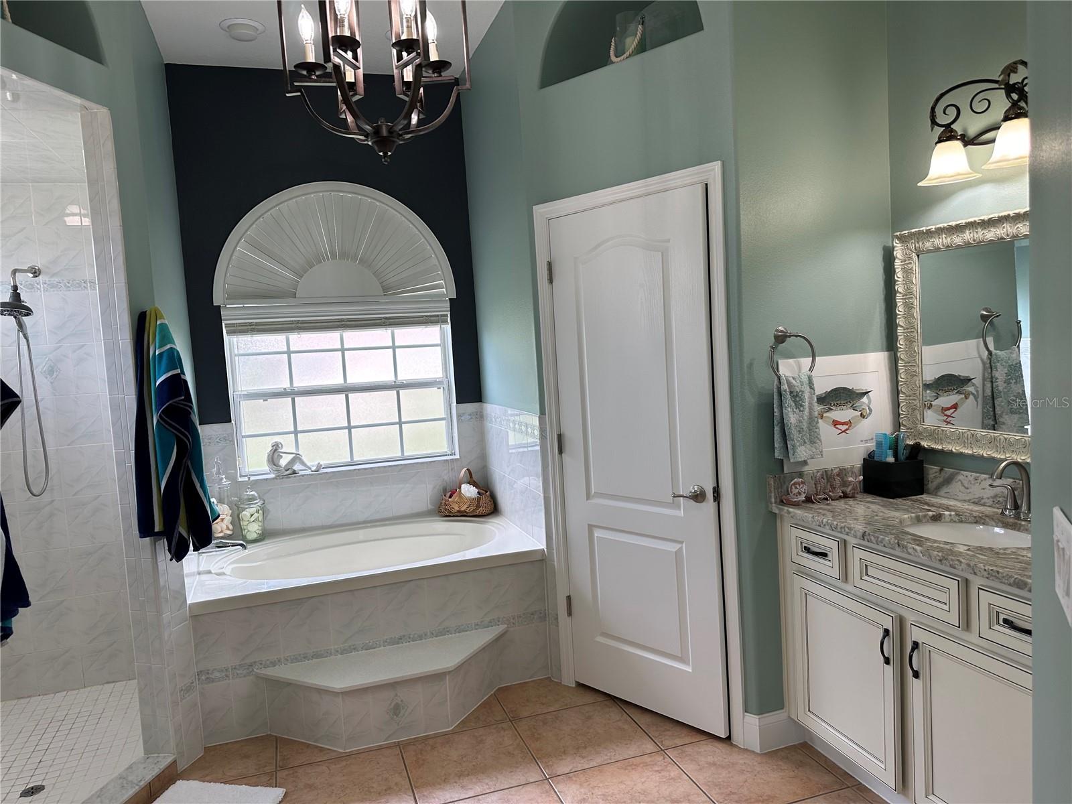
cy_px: 402
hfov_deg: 71.6
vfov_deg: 56.8
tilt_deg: -4.1
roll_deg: +3.3
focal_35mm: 24
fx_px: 743
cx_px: 536
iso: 100
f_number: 1.78
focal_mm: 6.86
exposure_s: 1/149
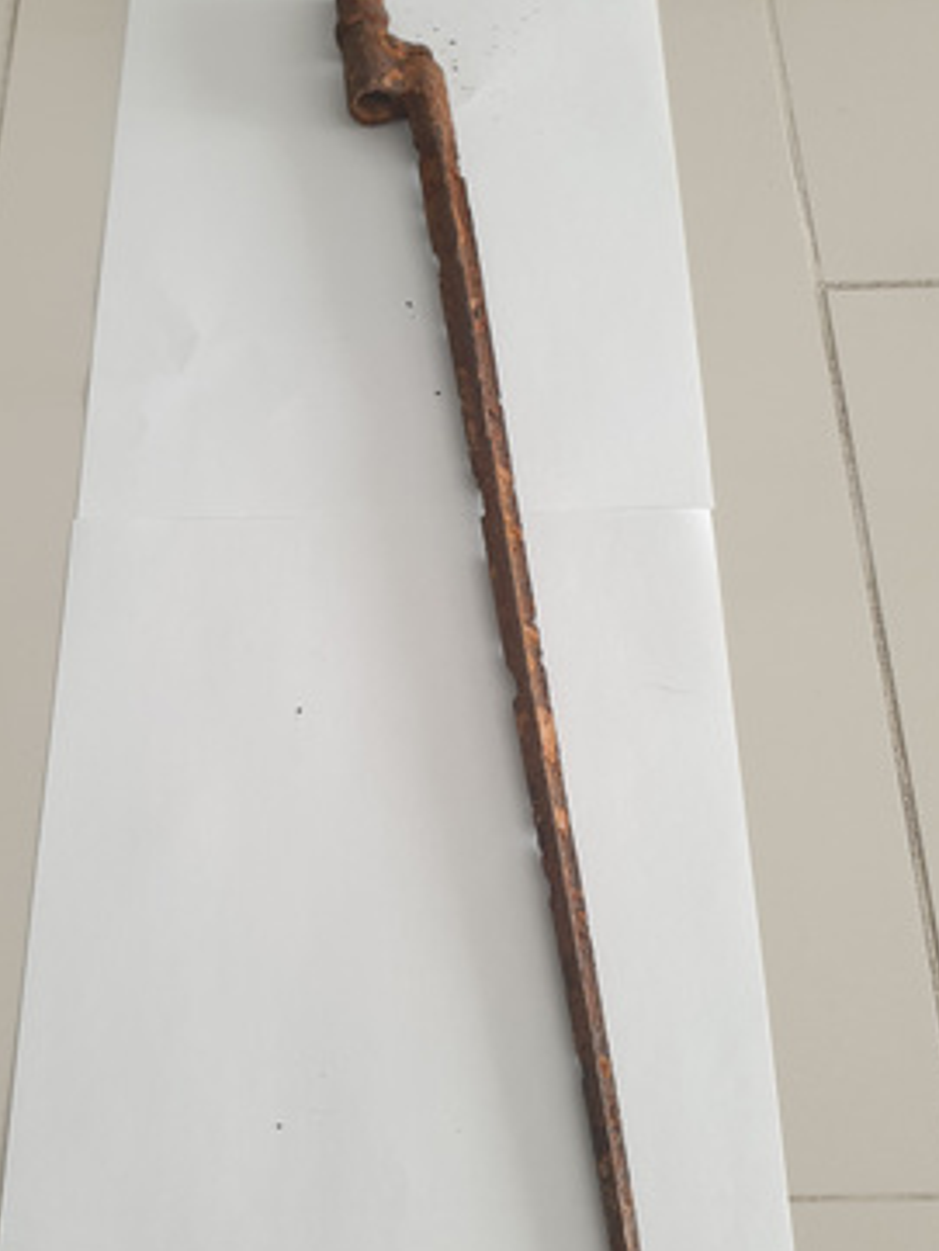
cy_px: 641
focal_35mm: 36
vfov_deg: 51.3
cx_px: 390
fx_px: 1301
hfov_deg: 39.6
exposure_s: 1/60
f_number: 2.4
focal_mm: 4.3
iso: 125
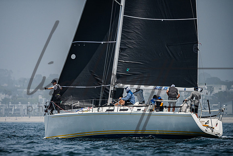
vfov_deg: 3.0
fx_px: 2988
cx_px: 103
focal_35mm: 462
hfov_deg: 4.5
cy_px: 90
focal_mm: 400
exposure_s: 1/5000
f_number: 6.3
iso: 400
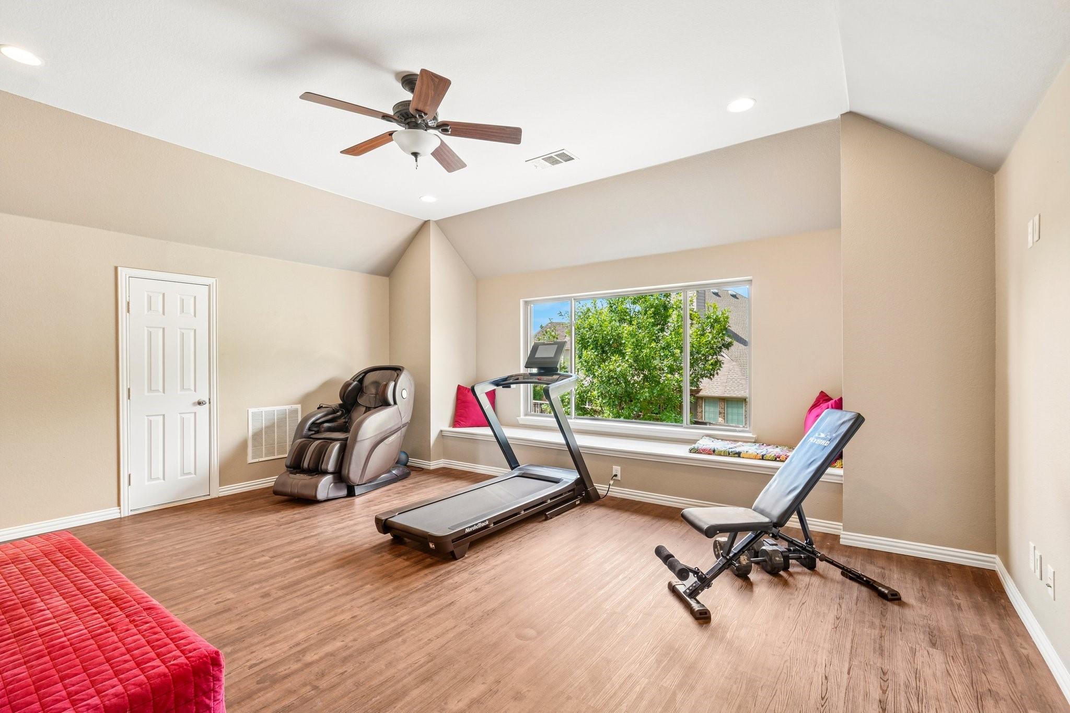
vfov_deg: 73.7
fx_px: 475
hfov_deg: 96.7
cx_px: 535
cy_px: 356
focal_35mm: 16
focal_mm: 16
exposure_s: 1/20
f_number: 8
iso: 400
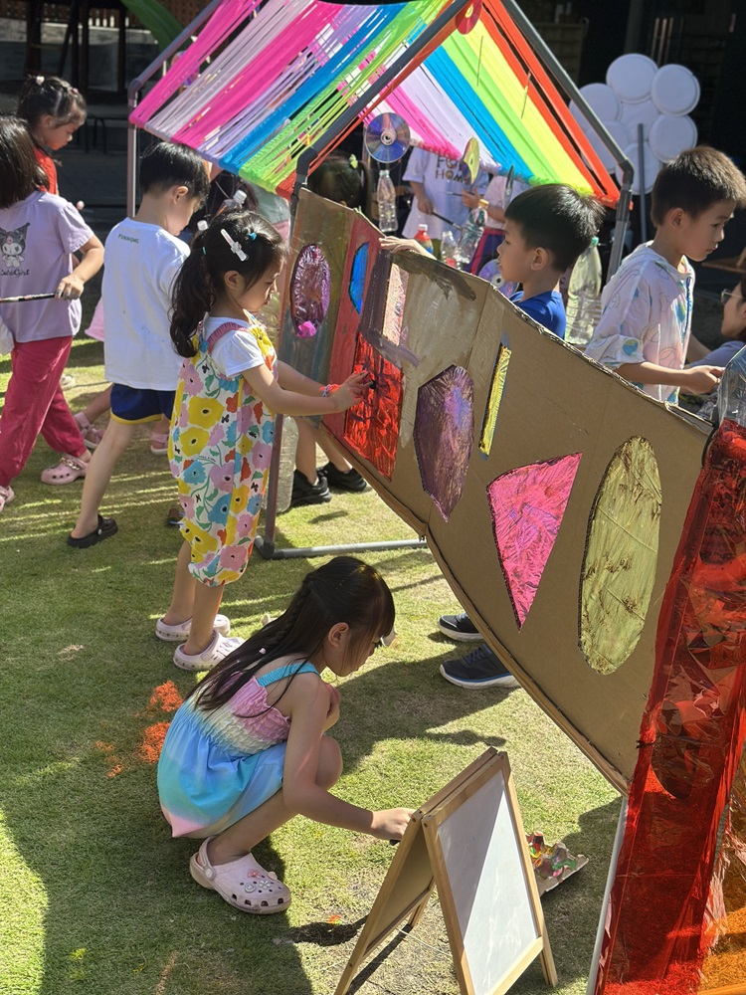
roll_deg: -2.9
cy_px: 498
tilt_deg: -15.5
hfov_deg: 30.3
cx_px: 373
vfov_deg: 39.7
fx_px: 1379
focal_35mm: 48
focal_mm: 6.86
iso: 80
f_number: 1.78
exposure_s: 1/1848
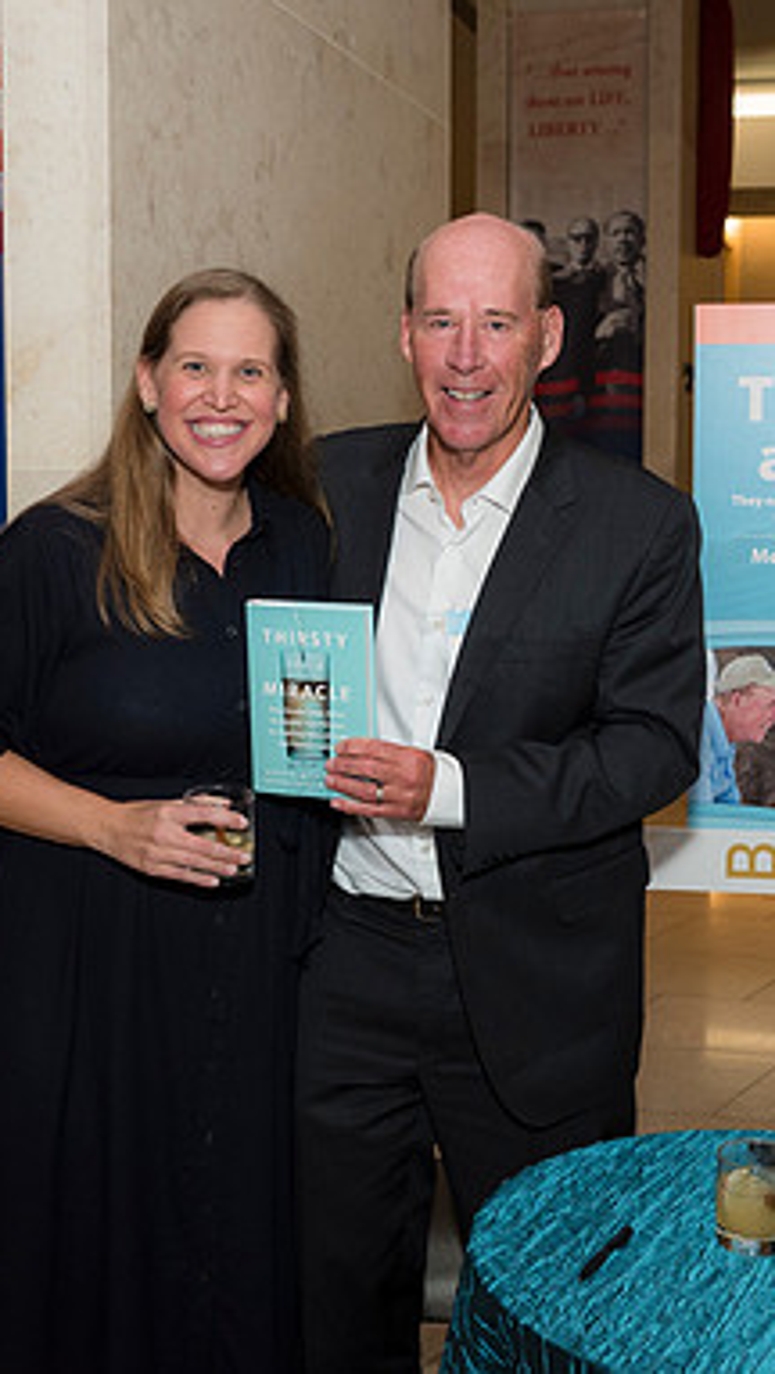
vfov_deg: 44.6
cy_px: 683
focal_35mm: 46
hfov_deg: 26.0
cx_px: 477
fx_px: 1677
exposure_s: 1/125
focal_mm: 29
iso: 800
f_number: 5.6
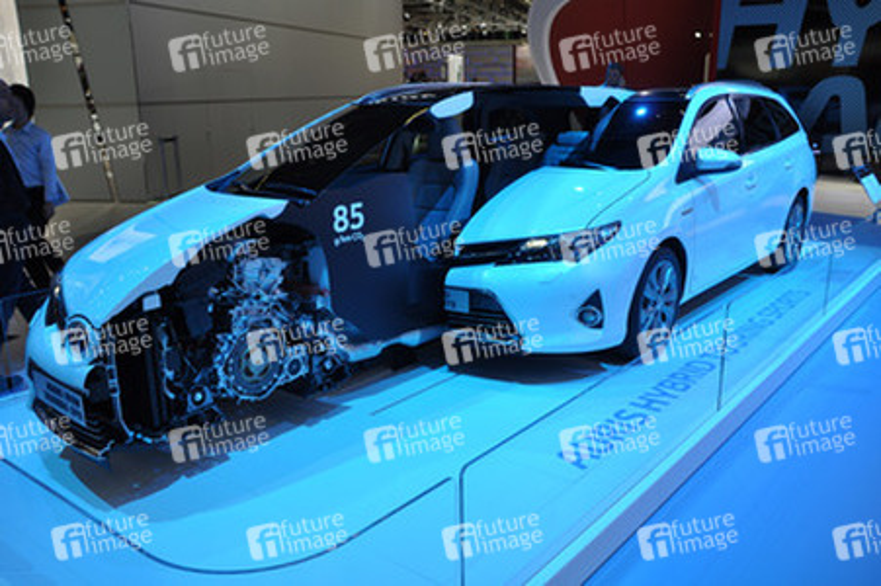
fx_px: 734
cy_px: 293
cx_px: 440
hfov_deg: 62.0
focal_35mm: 30
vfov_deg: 43.5
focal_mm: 20
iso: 280
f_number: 5.6
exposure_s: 1/125
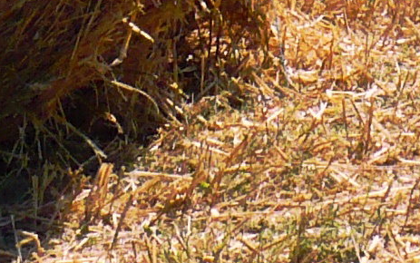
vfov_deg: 4.7
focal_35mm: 260
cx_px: 601
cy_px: -630
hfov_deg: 7.9
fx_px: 2978
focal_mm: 6.1
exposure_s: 1/320
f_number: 8
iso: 200
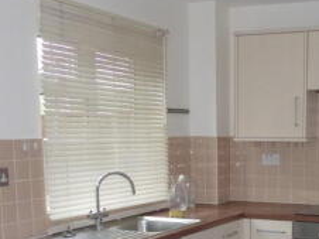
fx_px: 571
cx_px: 252
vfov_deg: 22.9
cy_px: 221
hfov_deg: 30.5
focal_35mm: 62
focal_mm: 4.3
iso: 800
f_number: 3.3
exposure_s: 1/60
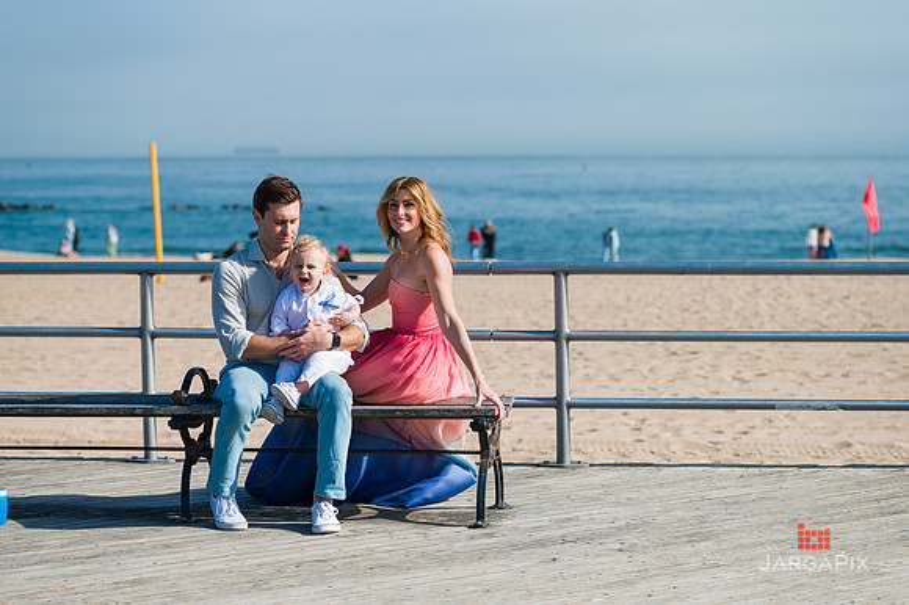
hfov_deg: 20.8
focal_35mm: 98
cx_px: 454
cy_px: 302
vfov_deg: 13.9
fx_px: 2473
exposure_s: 1/3200
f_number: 4
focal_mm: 98
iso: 200
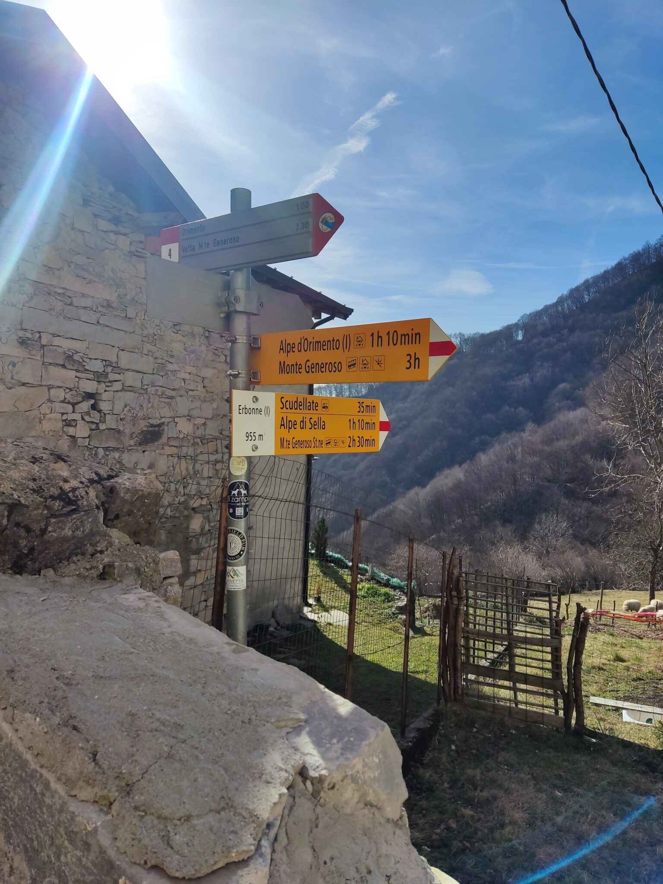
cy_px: 442
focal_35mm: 25
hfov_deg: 54.9
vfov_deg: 69.4
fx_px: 638
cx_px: 332
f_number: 1.79
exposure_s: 1/4867
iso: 50
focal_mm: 4.71
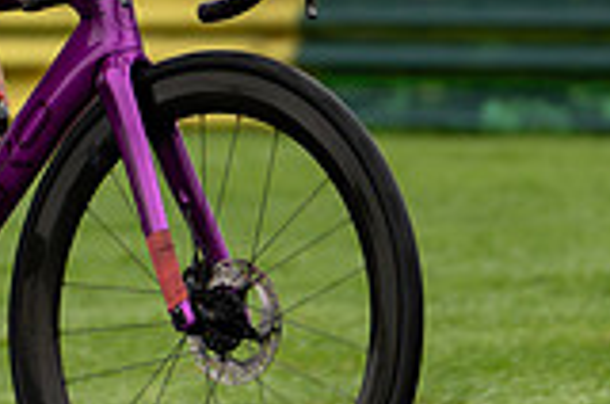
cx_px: 57
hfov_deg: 3.6
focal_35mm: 570
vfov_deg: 2.4
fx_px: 9639
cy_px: -160
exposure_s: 1/1000
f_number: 2.8
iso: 200
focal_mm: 124
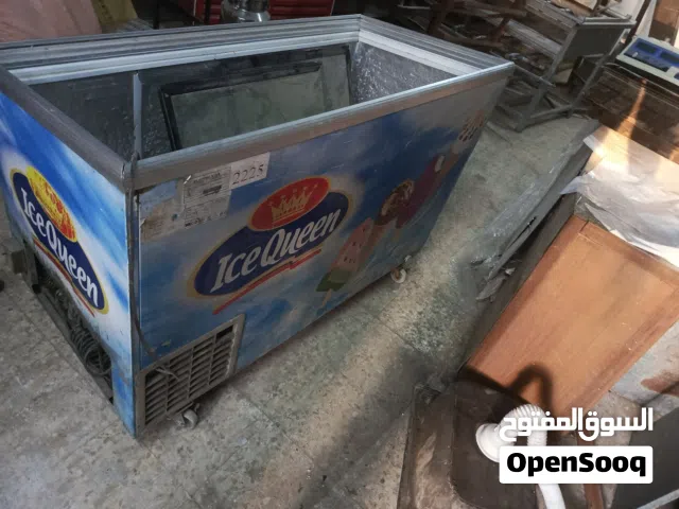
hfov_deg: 73.9
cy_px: 254
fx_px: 451
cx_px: 340
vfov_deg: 58.9
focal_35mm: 23
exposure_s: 1/50
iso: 3072
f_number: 1.7
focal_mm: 5.25
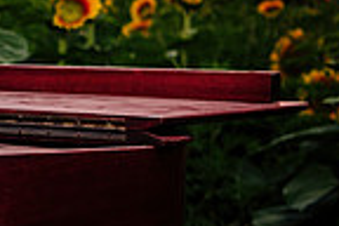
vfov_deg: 9.1
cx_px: -346
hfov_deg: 12.0
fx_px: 1422
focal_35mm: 151
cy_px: 150
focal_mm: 35
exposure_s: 1/160
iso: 64
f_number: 3.2
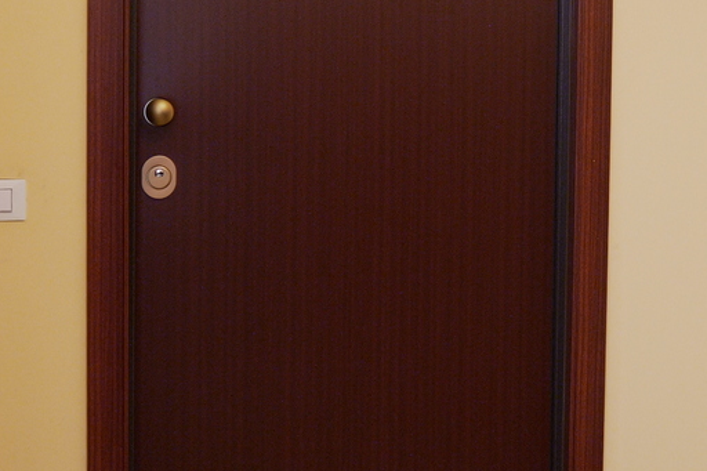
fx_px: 1571
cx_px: 544
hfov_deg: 25.0
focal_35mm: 80
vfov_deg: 16.9
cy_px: 79
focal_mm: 20
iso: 1600
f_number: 3.5
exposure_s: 1/13
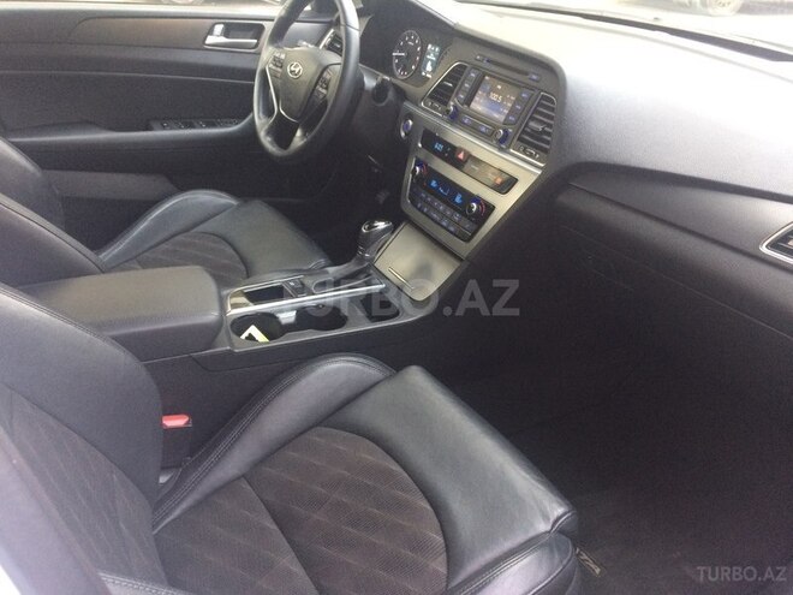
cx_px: 396
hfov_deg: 61.7
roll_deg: -5.2
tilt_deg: -31.2
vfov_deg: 48.2
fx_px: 664
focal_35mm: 29
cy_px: 298
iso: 250
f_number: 2.2
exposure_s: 1/33
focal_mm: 4.15
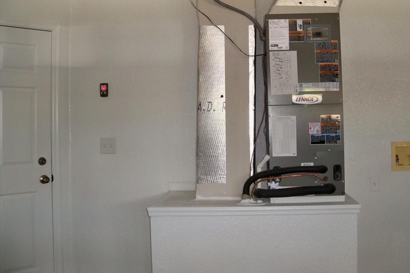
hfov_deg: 47.3
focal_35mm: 41
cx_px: 230
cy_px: 127
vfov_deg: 32.6
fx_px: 467
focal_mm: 6.2
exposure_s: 1/30
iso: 200
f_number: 3.5
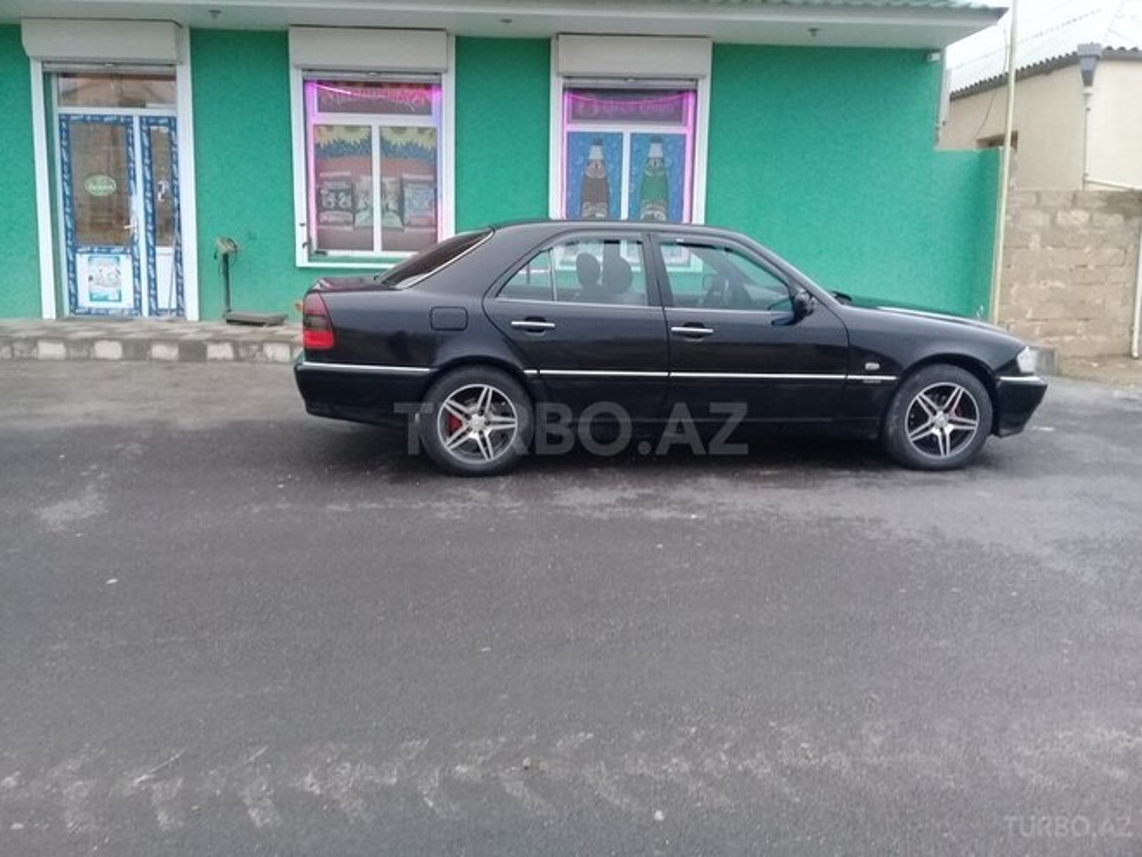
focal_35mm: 31
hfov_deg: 58.4
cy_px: 428
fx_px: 1023
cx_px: 571
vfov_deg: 45.4
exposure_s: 1/33
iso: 125
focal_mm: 3.3
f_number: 2.2
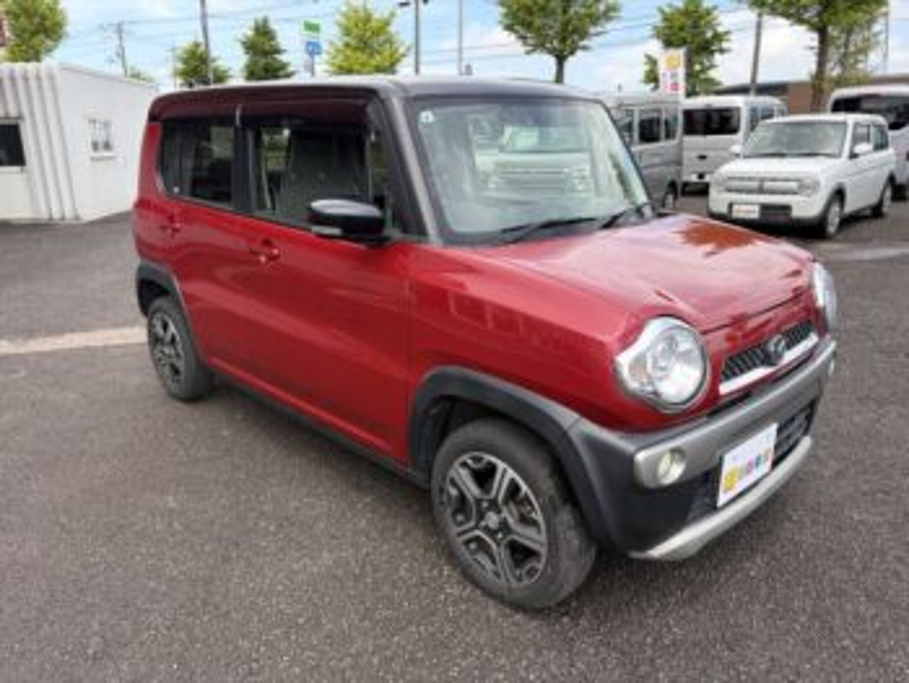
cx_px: 454
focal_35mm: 26
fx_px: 683
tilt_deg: -18.6
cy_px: 342
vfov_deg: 53.1
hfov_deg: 67.3
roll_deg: +0.7
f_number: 1.6
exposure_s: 1/1048
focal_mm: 5.96
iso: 50
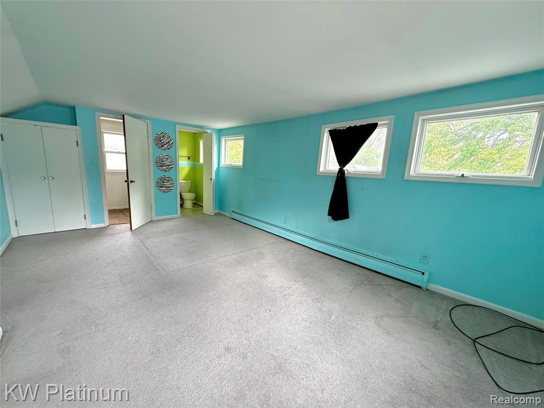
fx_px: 220
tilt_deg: -9.6
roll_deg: -2.4
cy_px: 204
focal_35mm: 14
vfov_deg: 85.7
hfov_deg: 102.1
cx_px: 272
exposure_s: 1/99
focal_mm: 2.22
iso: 250
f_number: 2.2
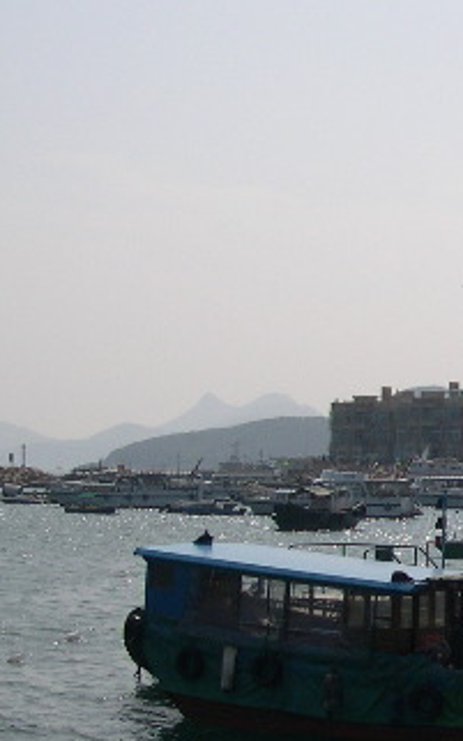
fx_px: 2021
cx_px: 735
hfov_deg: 12.3
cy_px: 389
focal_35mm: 100
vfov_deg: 20.8
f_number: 7.6
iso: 100
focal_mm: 8
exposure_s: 1/613
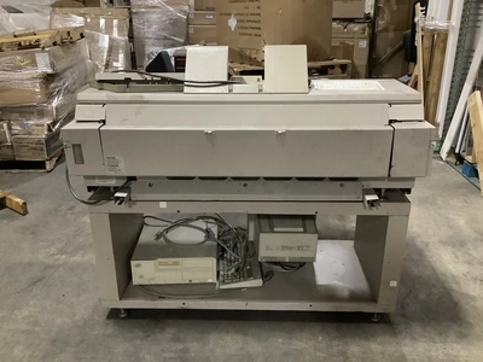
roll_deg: +0.0
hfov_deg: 58.4
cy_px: 181
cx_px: 242
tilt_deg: -23.1
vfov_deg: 45.4
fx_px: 433
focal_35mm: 31
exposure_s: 1/30
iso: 500
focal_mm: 3.3
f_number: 2.4
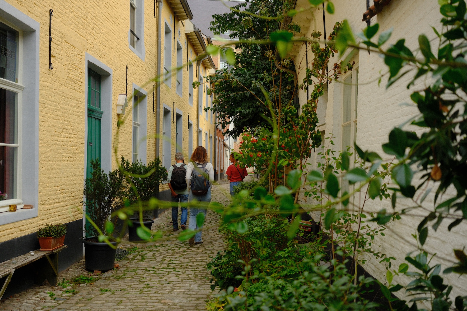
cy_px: 166
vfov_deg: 35.0
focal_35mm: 38
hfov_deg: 50.7
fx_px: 493
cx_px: 231
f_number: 2.8
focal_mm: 23
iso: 500
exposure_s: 1/2400
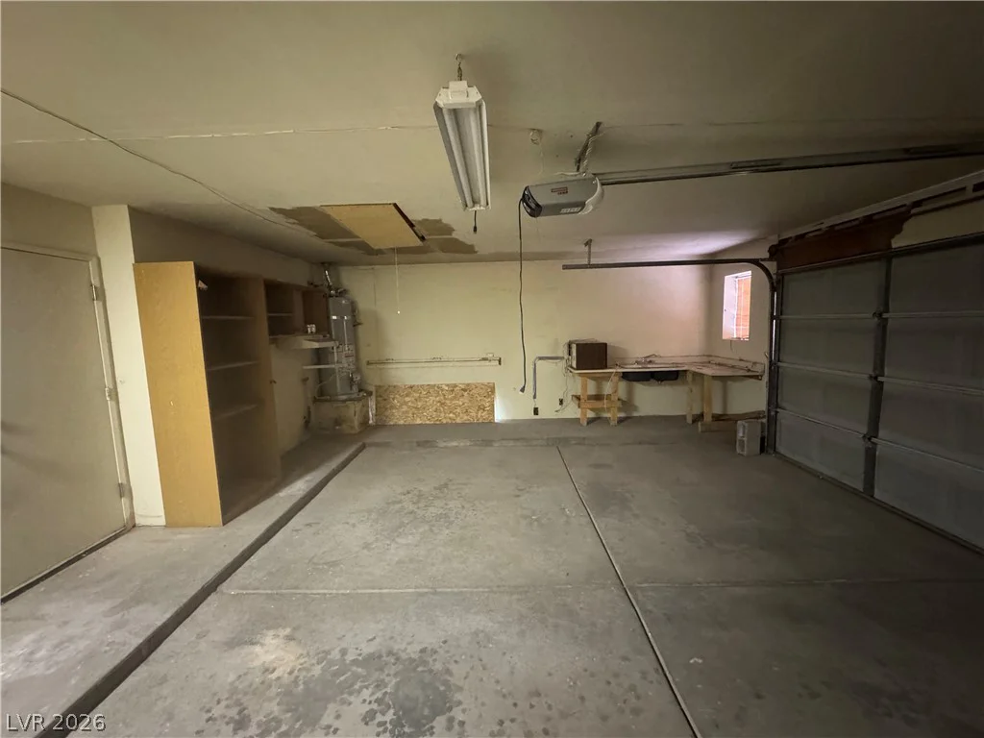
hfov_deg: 102.1
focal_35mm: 14
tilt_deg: -6.9
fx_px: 398
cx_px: 492
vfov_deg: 85.7
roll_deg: +1.0
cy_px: 369
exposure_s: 1/30
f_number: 2.2
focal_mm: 2.22
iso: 1250
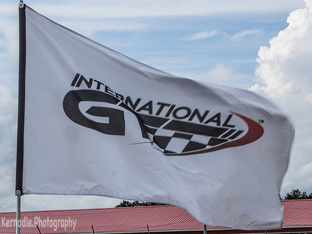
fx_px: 976
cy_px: 113
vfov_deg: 13.7
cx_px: 121
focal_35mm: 108
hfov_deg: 18.1
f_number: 22
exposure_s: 1/60
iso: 200
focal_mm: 44
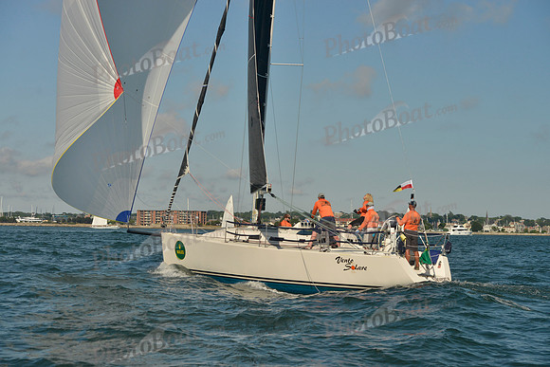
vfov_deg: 19.5
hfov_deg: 28.8
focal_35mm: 70
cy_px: 184
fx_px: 1070
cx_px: 275
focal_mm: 70
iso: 400
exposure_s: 1/1600
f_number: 7.1
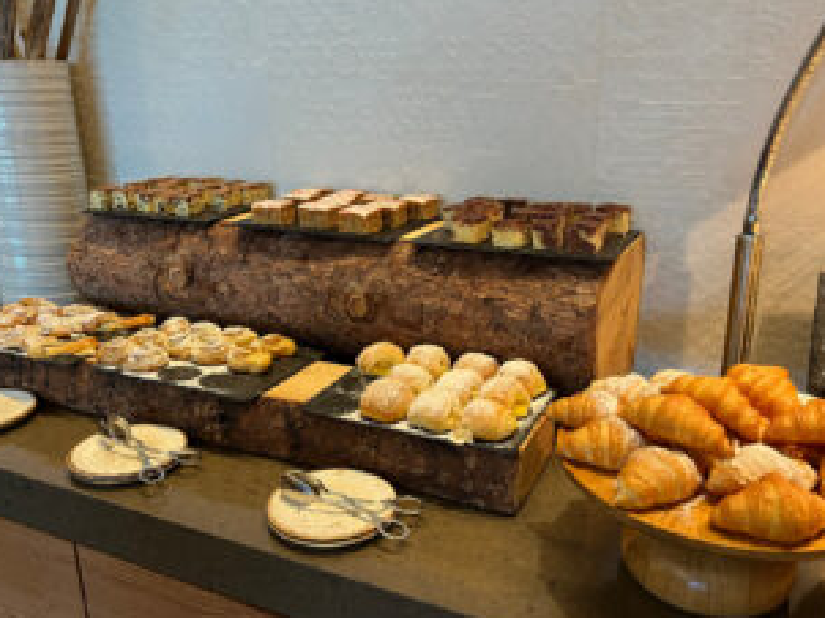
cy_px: 317
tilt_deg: -19.1
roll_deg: +0.3
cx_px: 410
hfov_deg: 58.4
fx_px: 738
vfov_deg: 45.4
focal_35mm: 31
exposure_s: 1/50
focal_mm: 5.1
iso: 125
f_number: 1.6
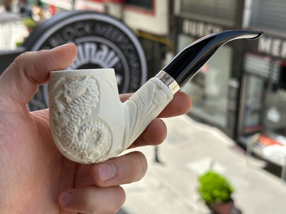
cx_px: 143
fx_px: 397
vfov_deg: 30.3
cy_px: 107
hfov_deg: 39.7
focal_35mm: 48
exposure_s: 1/1395
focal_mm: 6.86
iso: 64
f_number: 1.78
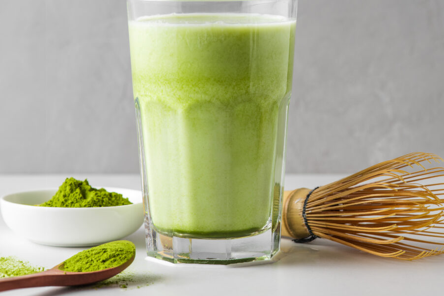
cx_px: 213
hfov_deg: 20.0
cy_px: 140
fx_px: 1258
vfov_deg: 13.4
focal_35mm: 102
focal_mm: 90
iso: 100
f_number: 10
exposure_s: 1/125
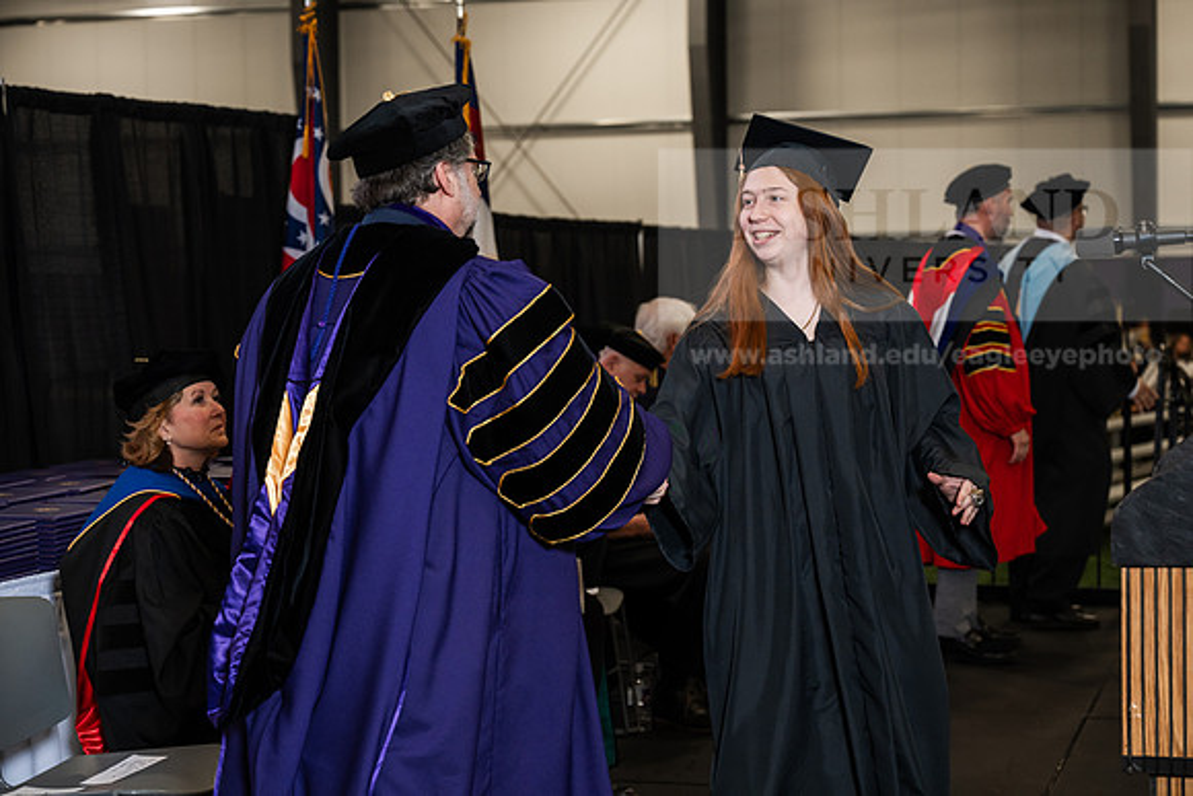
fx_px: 2320
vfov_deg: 19.5
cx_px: 596
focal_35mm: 70
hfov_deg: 28.8
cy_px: 398
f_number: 4.5
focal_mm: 70
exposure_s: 1/200
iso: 1250
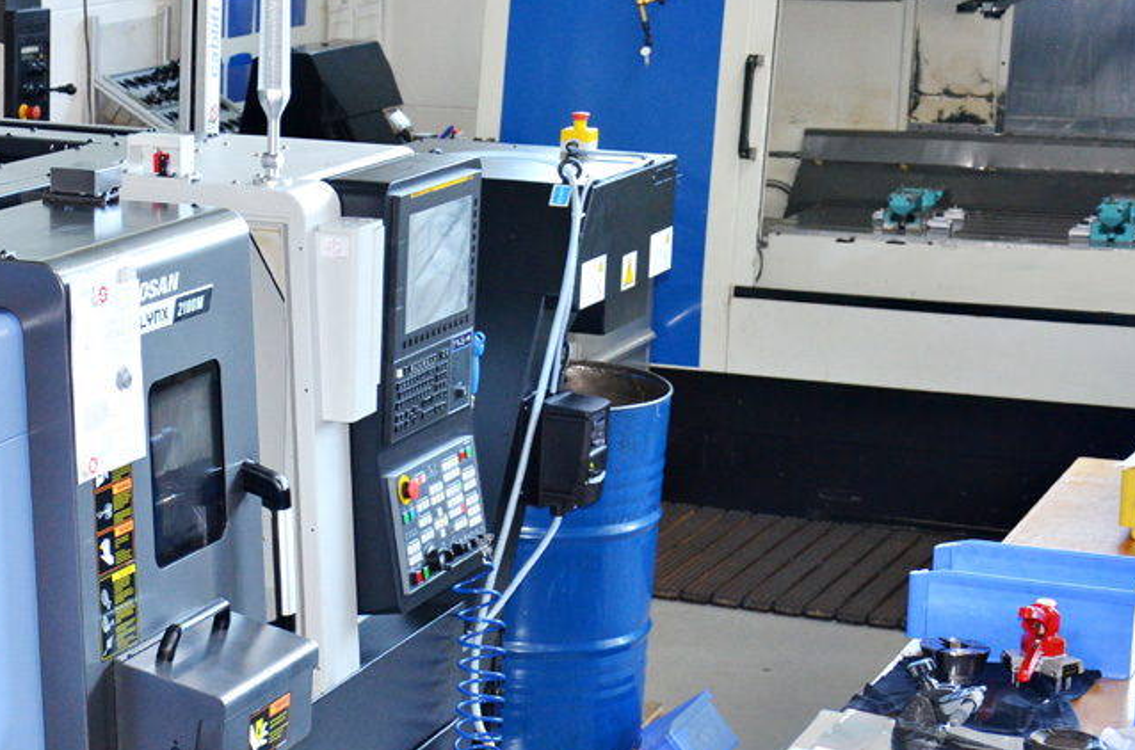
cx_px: 105
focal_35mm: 96
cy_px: 673
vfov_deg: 14.0
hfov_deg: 20.8
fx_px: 3019
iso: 1100
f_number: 4.2
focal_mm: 34
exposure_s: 1/60
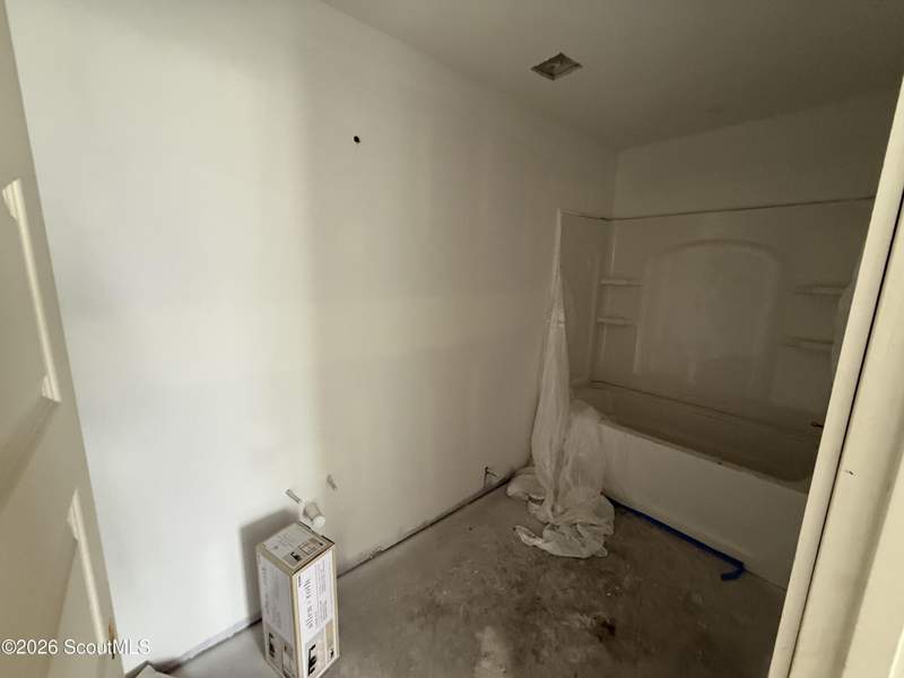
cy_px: 339
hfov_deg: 102.1
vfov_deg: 85.7
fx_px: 366
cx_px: 452
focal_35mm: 14
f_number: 2.2
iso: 500
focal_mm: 2.22
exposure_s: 1/60
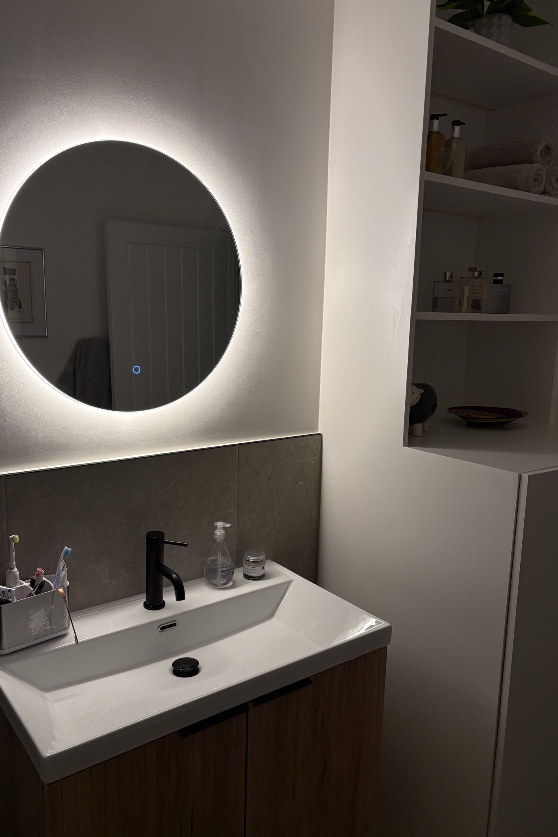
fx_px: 651
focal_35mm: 28
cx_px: 258
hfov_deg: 46.4
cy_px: 430
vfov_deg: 65.5
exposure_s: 1/50
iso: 125
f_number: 1.6
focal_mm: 5.96
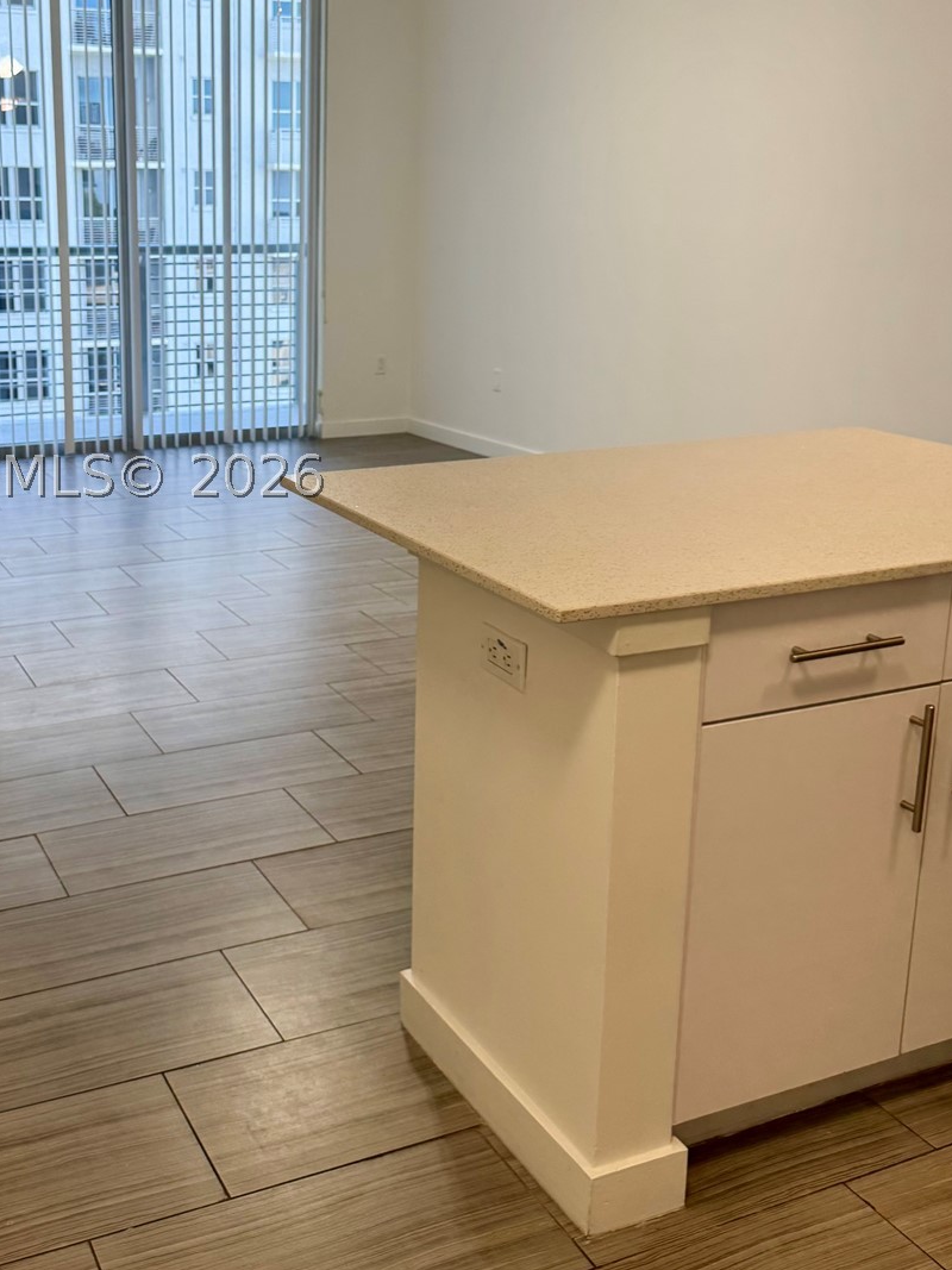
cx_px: 253
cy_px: 476
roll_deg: -0.2
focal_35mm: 36
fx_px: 1320
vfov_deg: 50.8
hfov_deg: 38.7
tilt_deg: -11.5
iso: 200
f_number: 1.78
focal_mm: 6.76
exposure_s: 1/120
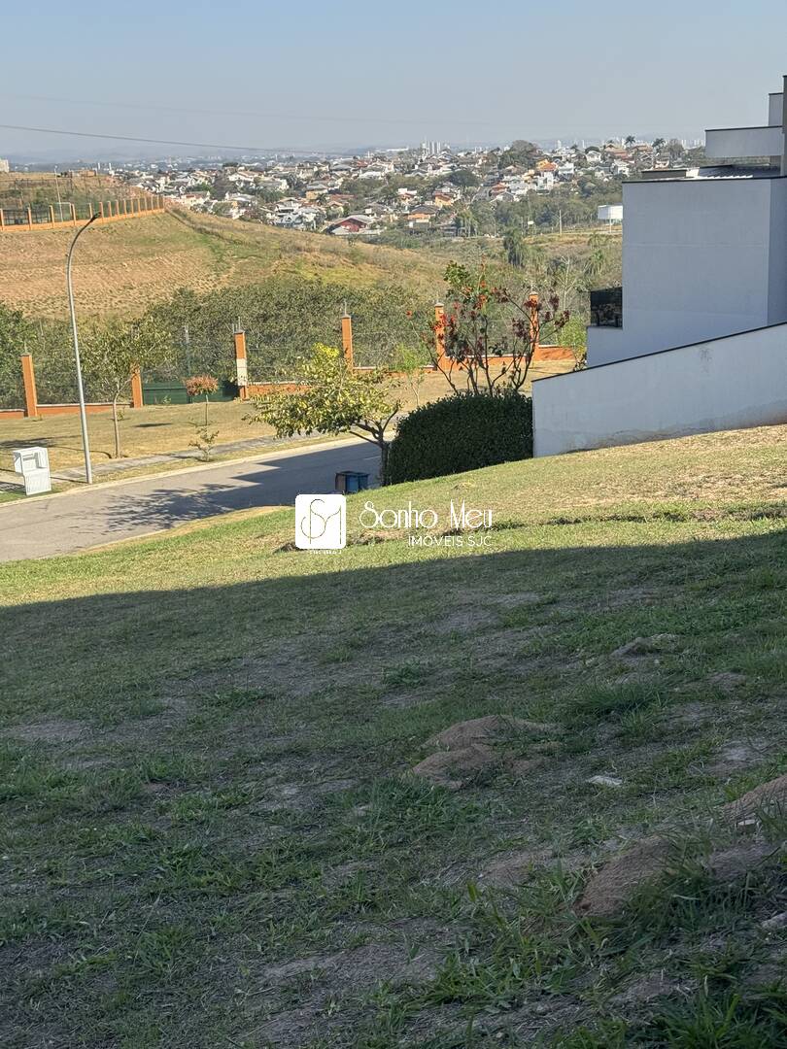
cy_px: 524
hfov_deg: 30.3
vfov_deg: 39.7
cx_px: 394
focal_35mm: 48
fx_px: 1455
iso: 64
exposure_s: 1/2513
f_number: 1.78
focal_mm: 6.76
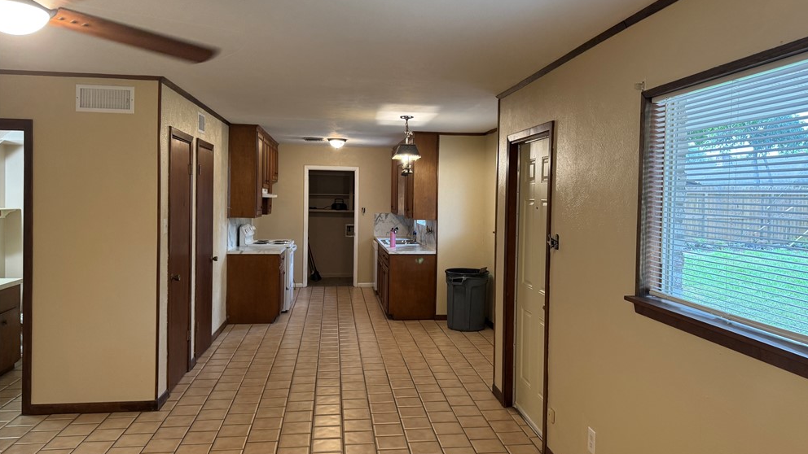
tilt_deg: -1.2
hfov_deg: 69.8
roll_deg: -1.1
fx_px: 578
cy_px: 206
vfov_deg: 42.8
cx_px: 415
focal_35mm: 27
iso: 250
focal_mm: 6.76
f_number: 1.78
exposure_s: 1/59
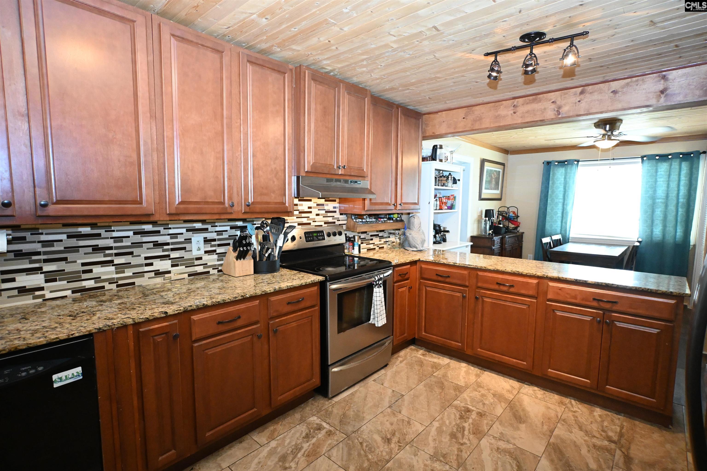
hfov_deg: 90.0
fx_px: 353
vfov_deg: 67.4
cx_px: 354
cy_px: 236
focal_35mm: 18
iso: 3200
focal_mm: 12
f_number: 3.5
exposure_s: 1/80
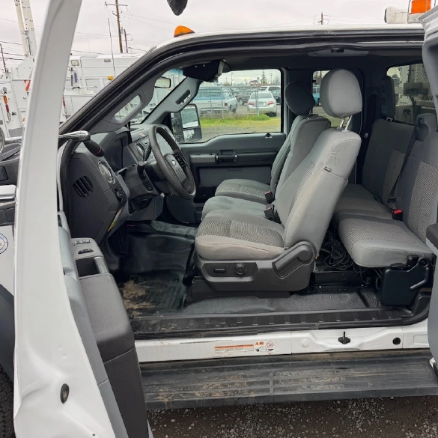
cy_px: 221
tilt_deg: -18.8
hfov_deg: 54.8
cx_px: 280
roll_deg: +0.6
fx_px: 415
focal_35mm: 29
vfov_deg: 55.6
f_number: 1.78
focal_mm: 6.76
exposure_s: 1/121
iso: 64
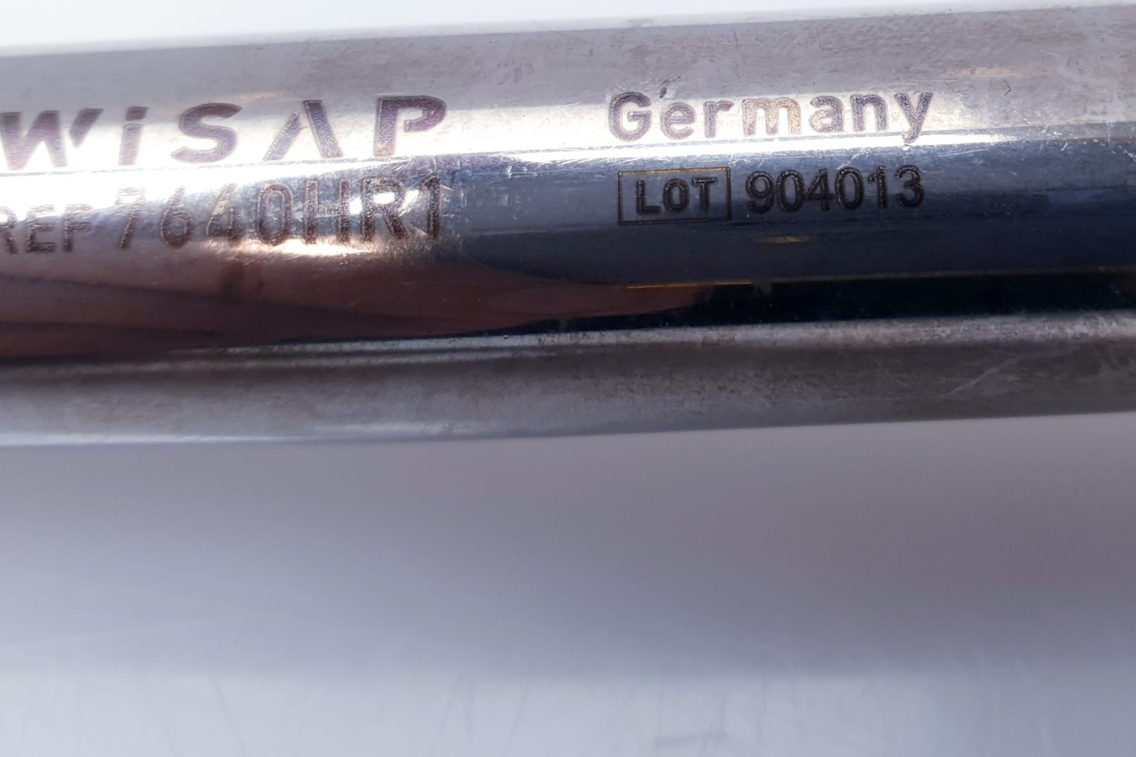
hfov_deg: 44.7
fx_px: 1357
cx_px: 773
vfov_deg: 30.1
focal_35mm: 43
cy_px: 106
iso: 64
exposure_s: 1/50
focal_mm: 4.3
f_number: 2.4
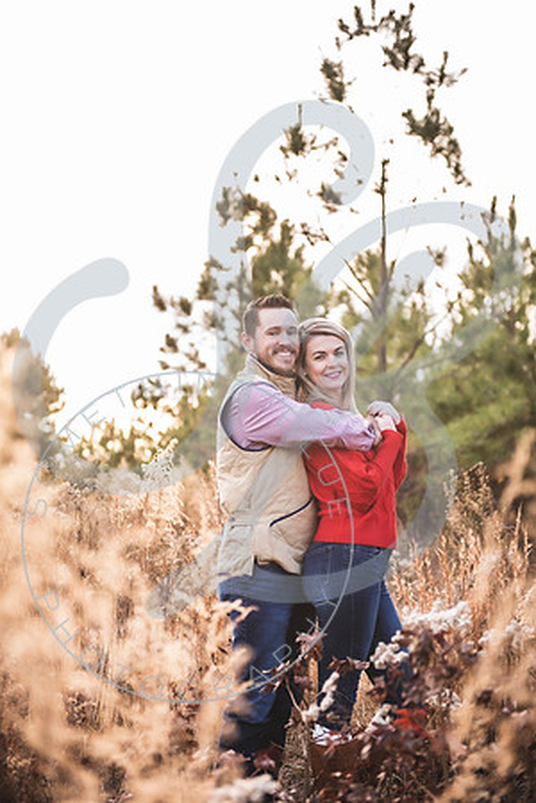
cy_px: 402
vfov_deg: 28.8
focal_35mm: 70
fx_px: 1563
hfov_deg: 19.5
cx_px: 268
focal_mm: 70
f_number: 2.8
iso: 200
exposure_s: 1/160
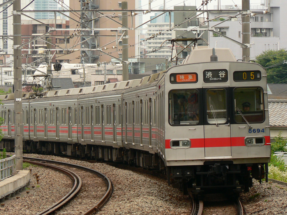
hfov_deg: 8.0
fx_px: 2056
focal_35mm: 248
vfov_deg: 6.0
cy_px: 108
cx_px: 144
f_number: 4
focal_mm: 41.3
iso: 80
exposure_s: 1/320
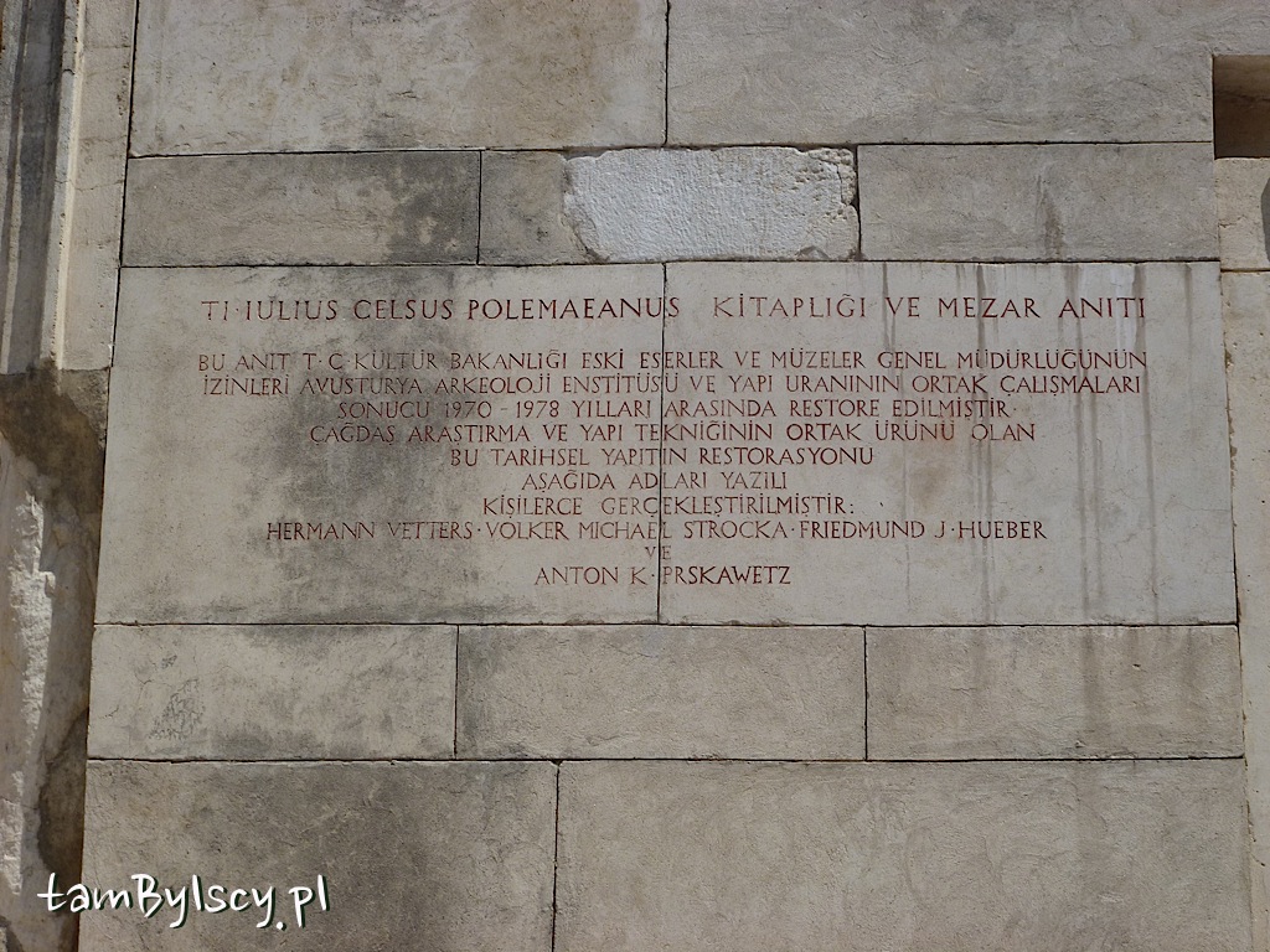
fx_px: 2091
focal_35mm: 57
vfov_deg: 25.7
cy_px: 476
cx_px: 635
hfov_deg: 33.8
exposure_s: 1/1300
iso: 100
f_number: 4.4
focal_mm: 10.1
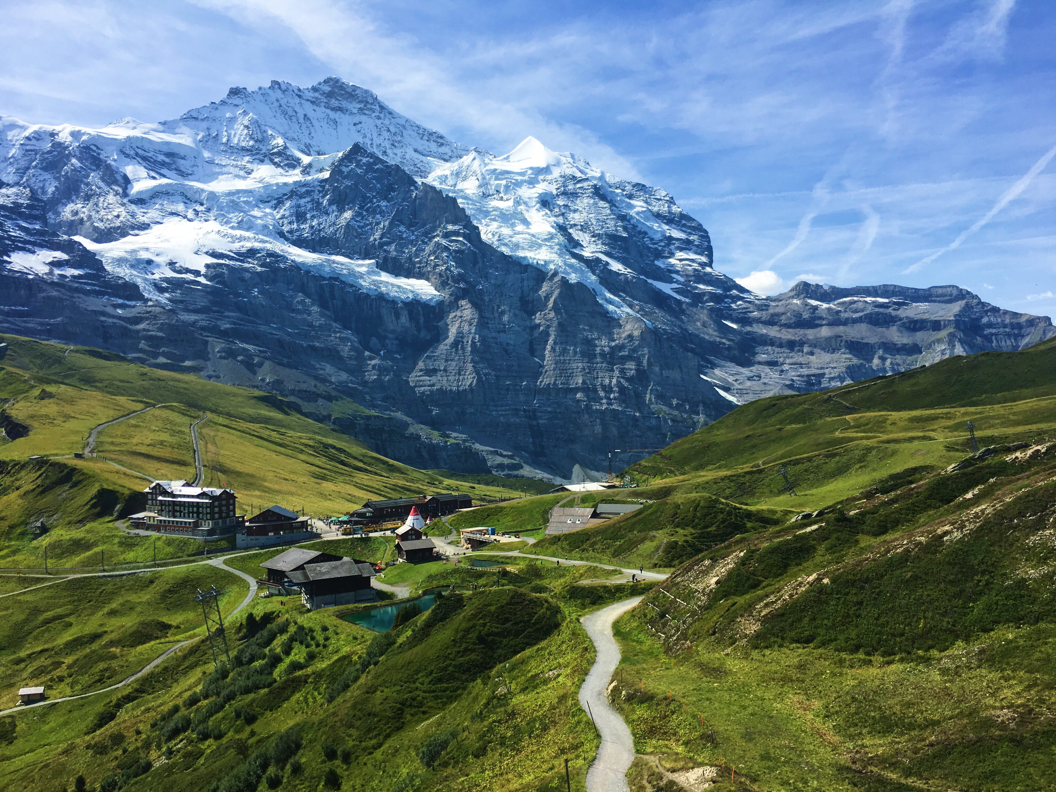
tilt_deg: -0.5
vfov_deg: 48.2
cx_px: 528
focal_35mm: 29
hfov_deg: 61.7
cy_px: 396
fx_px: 885
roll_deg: +1.4
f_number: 2.2
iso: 25
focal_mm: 4.15
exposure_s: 1/1570
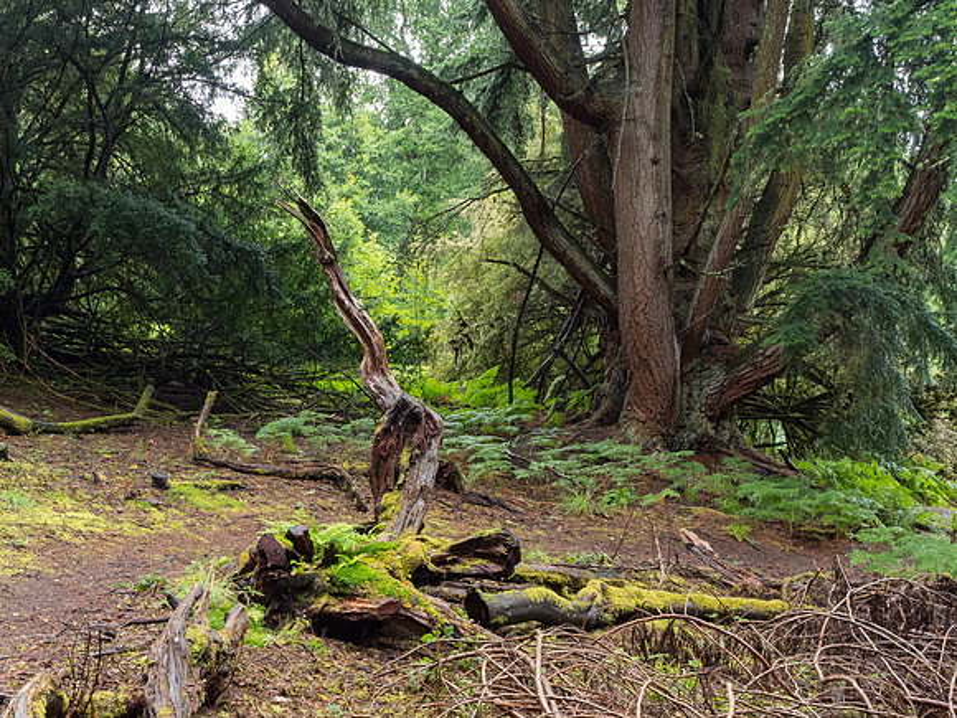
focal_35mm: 41
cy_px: 527
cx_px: 254
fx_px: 1137
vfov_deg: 34.4
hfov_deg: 44.3
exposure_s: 1/30
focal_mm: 14
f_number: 7.1
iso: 800
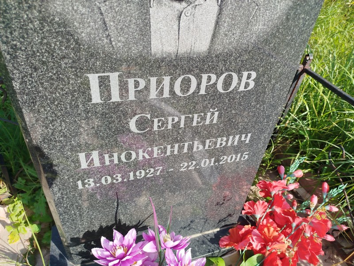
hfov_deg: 71.6
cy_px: 133
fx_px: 245
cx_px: 177
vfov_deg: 56.8
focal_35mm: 24
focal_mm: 5.31
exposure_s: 1/663
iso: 50
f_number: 1.7
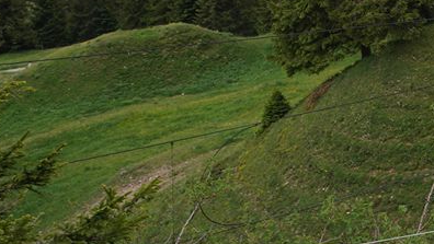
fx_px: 1462
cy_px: -312
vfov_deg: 8.8
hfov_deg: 13.8
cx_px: 922
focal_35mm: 127
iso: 100
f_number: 6.3
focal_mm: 24
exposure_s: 1/100
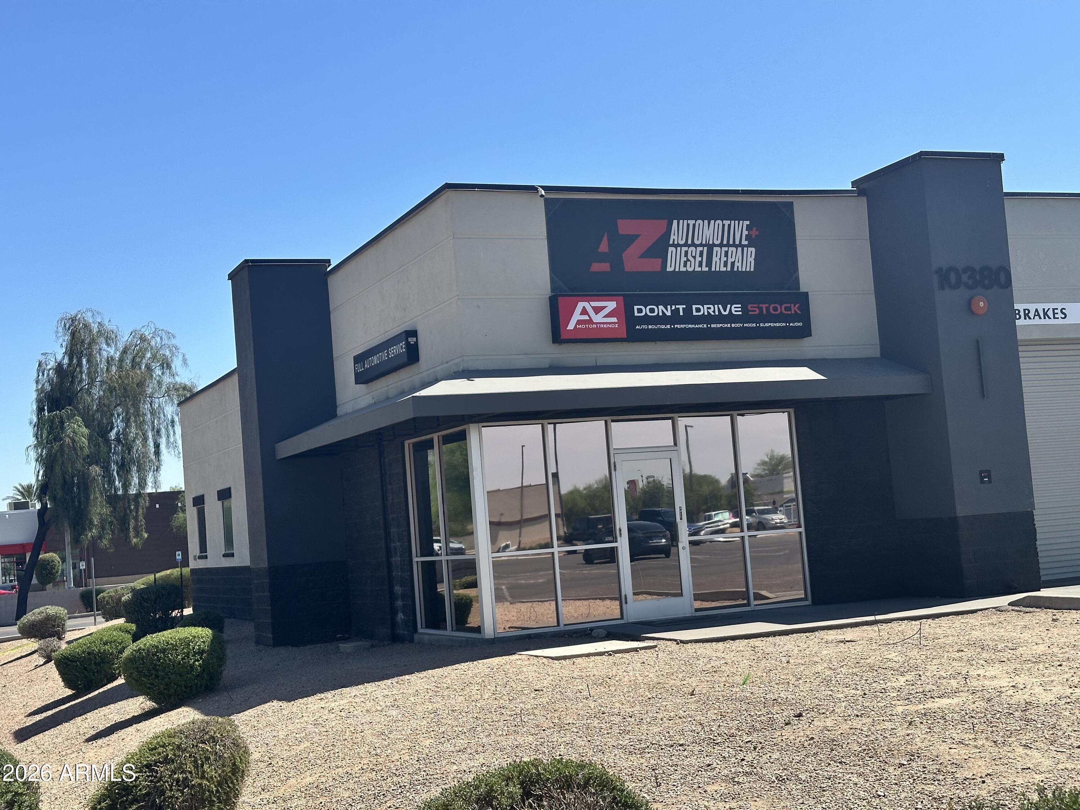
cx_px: 540
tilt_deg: +4.7
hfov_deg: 39.7
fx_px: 1498
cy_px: 405
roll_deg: +4.2
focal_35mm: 48
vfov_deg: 30.3
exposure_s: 1/3472
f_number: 1.78
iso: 64
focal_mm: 6.86
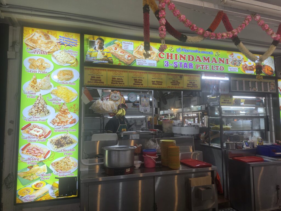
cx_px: 140
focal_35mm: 23
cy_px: 106
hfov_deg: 73.9
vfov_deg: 58.9
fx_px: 187
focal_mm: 6.5
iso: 20
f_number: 1.4
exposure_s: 1/66
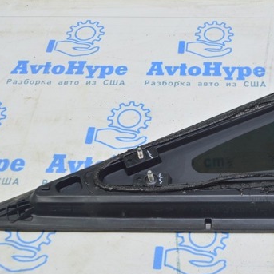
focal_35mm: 57
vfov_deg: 30.0
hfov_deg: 29.5
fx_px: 510
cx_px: 209
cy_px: 130
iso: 400
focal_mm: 24
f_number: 5.6
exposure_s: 1/20
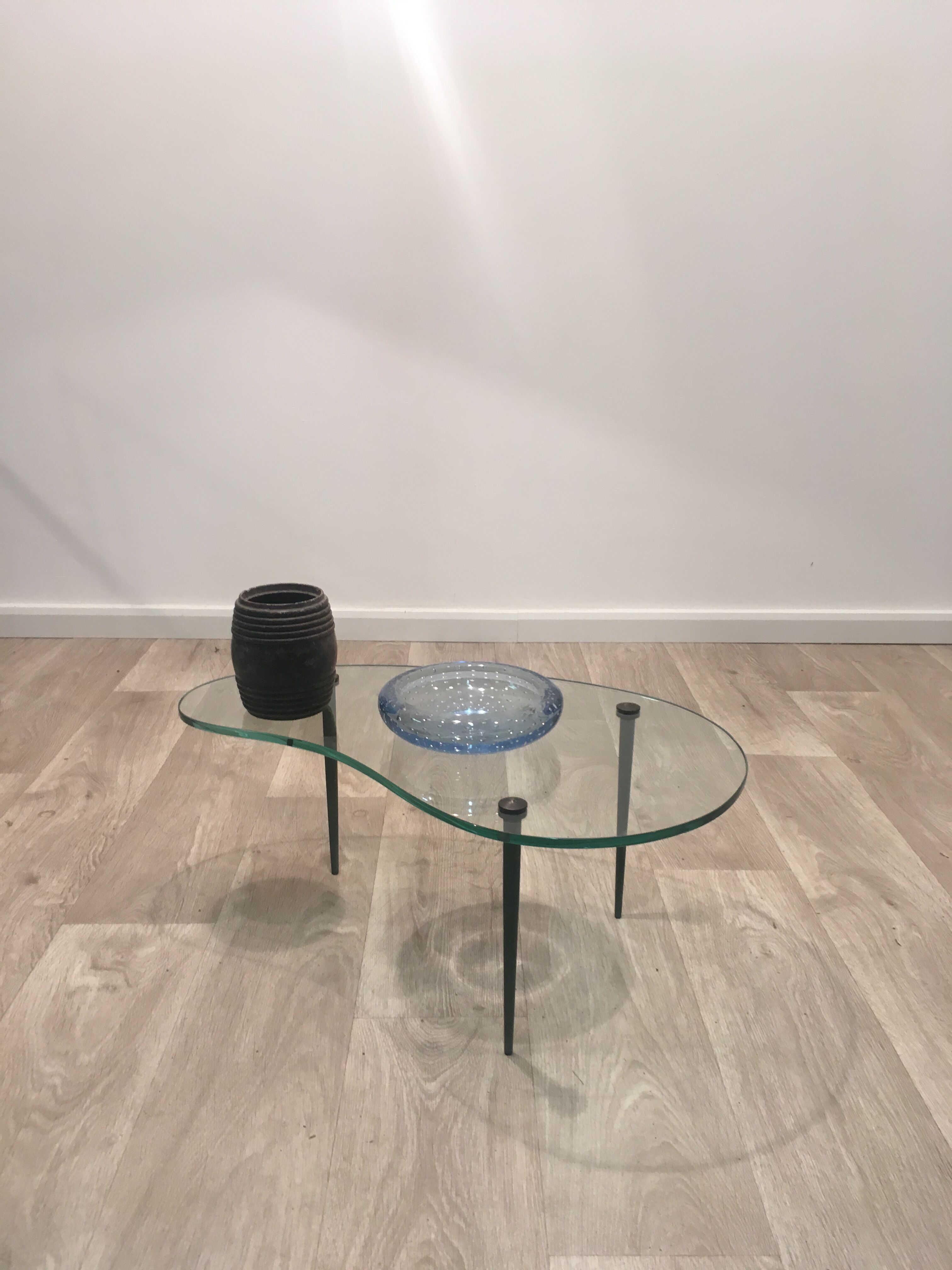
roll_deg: -1.2
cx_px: 476
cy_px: 635
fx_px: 1063
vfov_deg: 61.7
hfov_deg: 48.2
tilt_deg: -19.6
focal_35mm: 29
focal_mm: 4.15
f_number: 2.2
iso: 64
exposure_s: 1/33
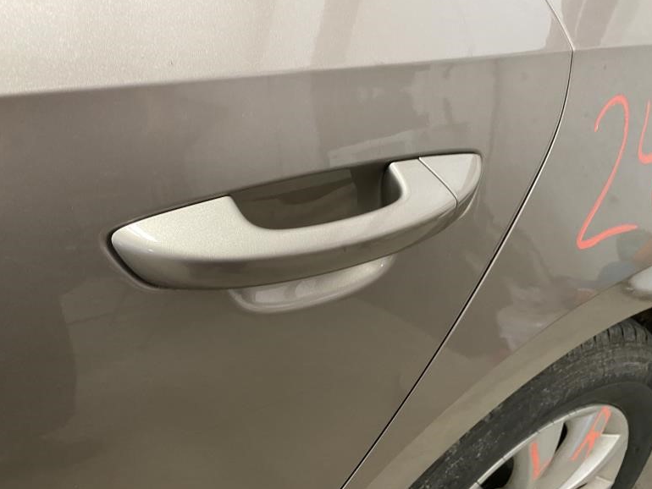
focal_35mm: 27
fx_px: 509
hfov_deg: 65.3
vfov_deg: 51.4
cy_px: 250
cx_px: 323
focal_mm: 4.25
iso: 320
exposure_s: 1/60
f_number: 1.8
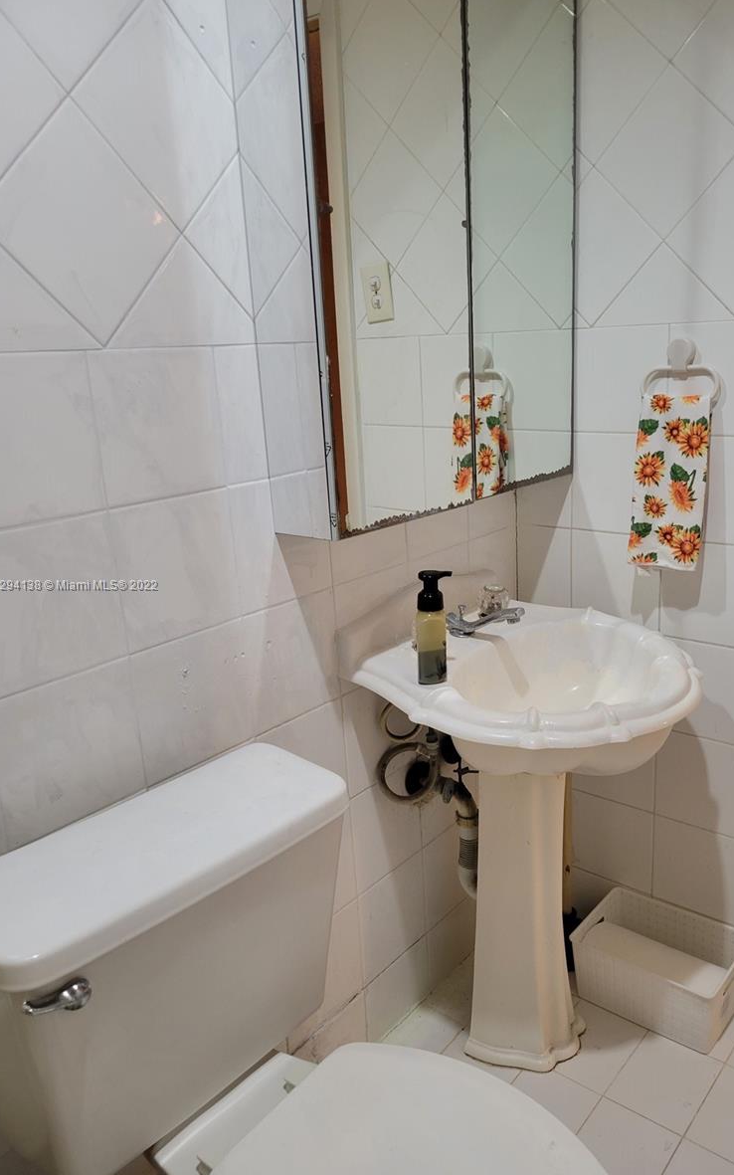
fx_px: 896
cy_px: 586
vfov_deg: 66.5
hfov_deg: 44.4
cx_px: 423
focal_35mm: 28
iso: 200
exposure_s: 1/40
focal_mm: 5.4
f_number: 1.8
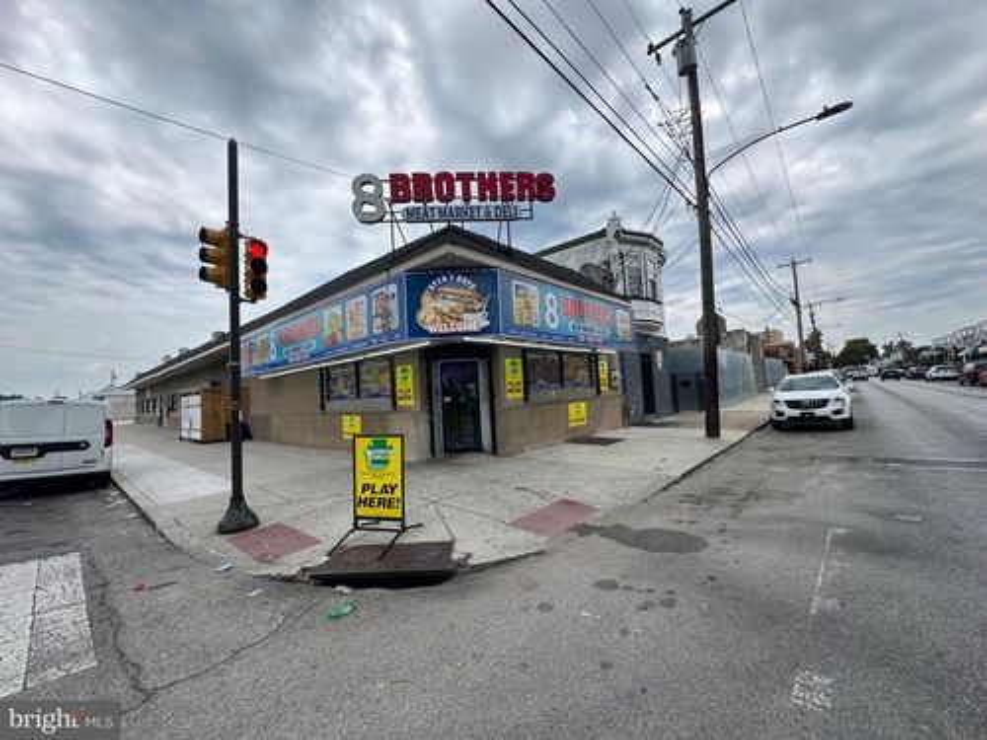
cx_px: 494
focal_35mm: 14
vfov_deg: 85.7
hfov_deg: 102.1
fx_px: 399
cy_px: 370
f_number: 2.2
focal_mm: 2.22
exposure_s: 1/626
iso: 40
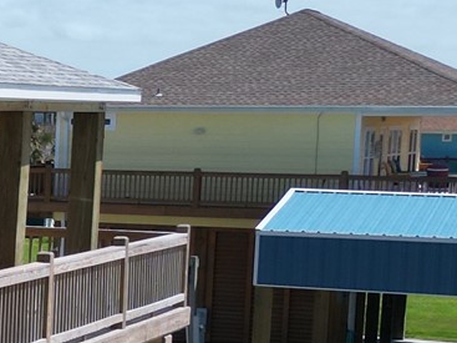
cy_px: 298
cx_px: -646
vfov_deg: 11.0
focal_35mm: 134
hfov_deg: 11.9
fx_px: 1768
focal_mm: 6.72
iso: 200
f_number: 1.7
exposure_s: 1/4000
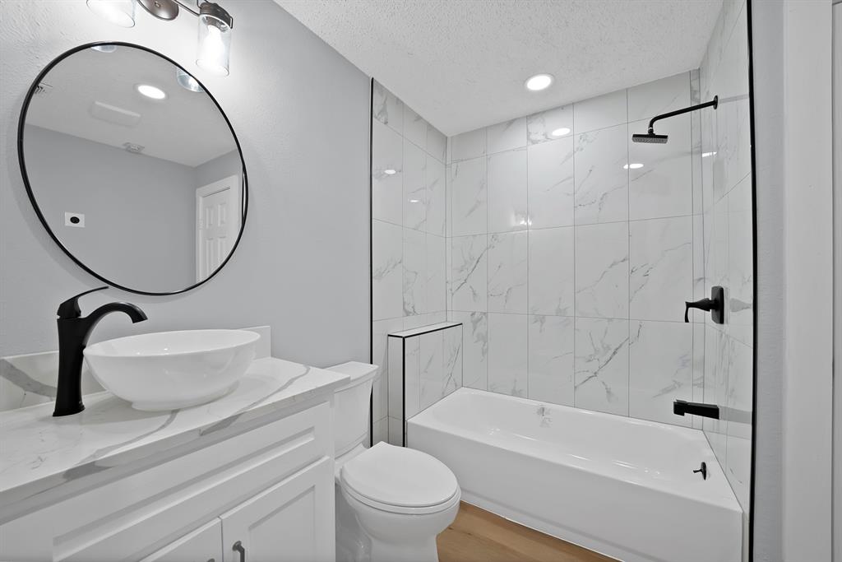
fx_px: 304
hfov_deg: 108.3
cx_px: 421
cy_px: 281
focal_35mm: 13
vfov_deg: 85.4
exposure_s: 1/5
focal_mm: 13
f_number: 9
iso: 640
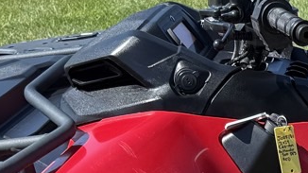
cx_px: 450
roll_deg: -0.3
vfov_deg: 7.5
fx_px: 1257
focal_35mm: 154
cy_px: 372
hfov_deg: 13.3
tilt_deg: -24.9
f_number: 1.78
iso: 80
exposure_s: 1/1855
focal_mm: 6.76
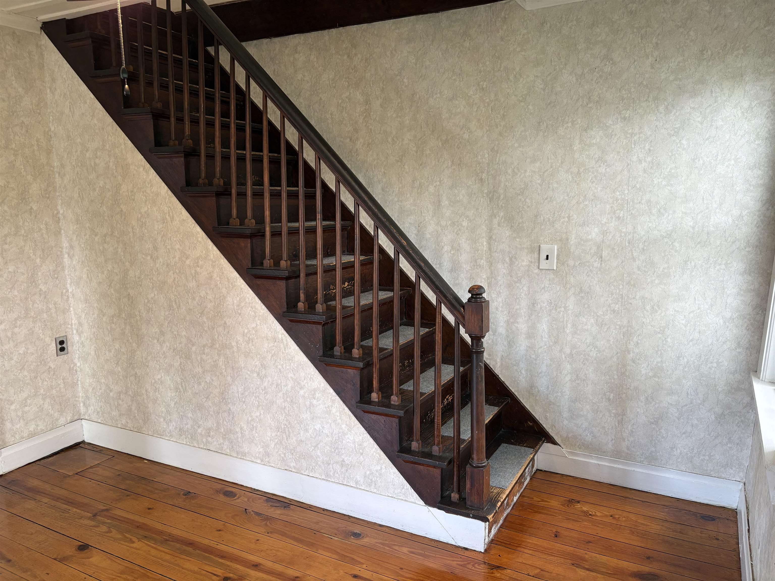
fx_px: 582
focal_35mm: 26
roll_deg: +0.1
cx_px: 388
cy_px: 290
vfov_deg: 53.1
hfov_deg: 67.3
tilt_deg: -9.4
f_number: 1.6
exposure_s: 1/120
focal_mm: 5.96
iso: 125
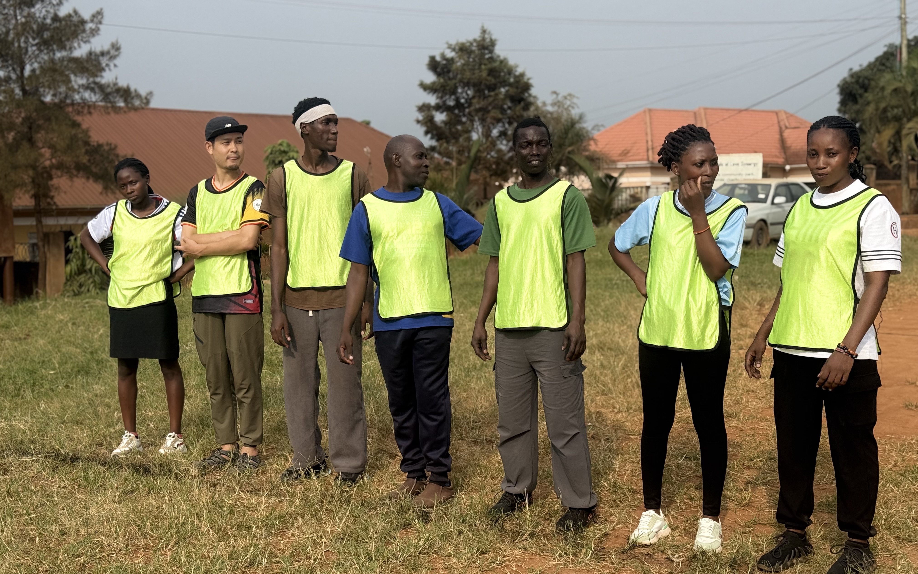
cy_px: 341
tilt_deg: -7.0
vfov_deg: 25.3
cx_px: 459
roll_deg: +0.1
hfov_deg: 39.6
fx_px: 1276
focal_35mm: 51
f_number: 1.78
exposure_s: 1/3891
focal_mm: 6.76
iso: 80
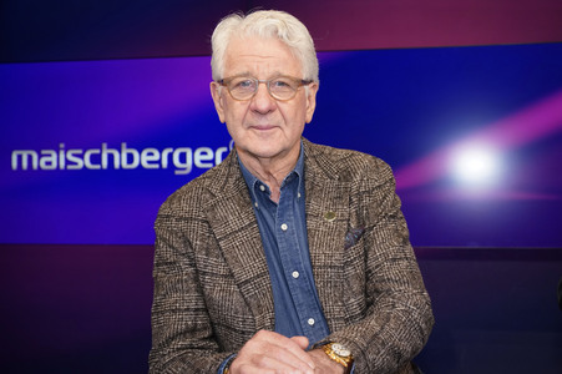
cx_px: 281
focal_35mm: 42
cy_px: 187
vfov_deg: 31.8
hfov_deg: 46.4
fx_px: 655
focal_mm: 42
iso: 2000
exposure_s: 1/125
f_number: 5
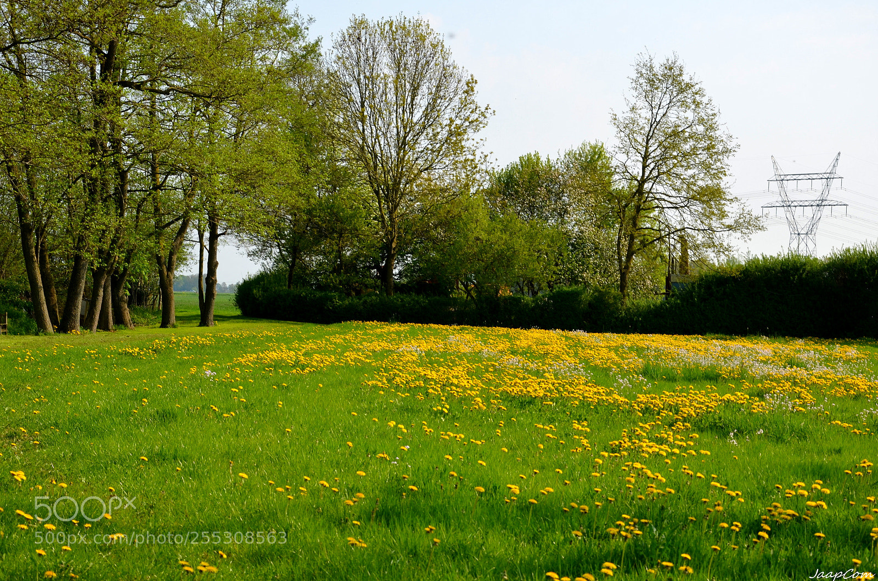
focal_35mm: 72
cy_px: 290
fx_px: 1752
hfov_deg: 28.1
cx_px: 439
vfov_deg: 18.8
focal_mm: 48
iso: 125
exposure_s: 1/250
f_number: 8
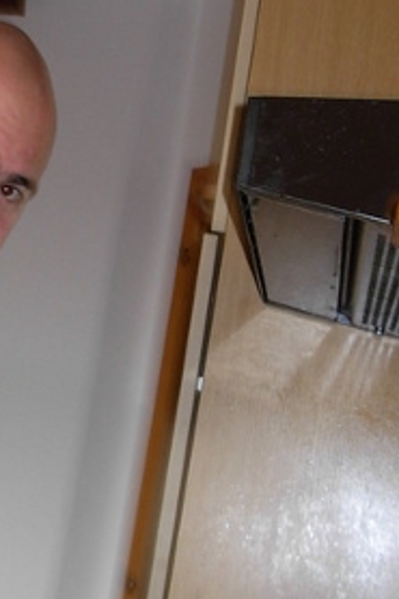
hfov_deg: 15.0
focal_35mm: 91
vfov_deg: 22.2
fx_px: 1515
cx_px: 121
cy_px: 168
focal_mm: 6.3
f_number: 2.9
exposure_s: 1/22.6
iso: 79
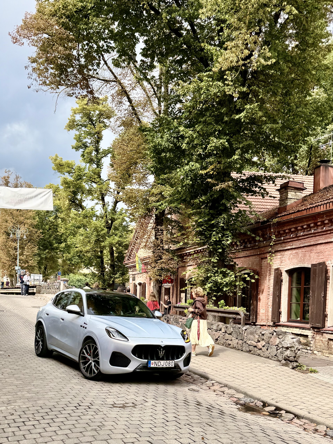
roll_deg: -1.9
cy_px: 222
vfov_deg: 71.6
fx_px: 308
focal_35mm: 24
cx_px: 166
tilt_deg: -2.2
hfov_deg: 56.8
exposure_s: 1/1032
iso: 80
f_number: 1.78
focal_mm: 6.76
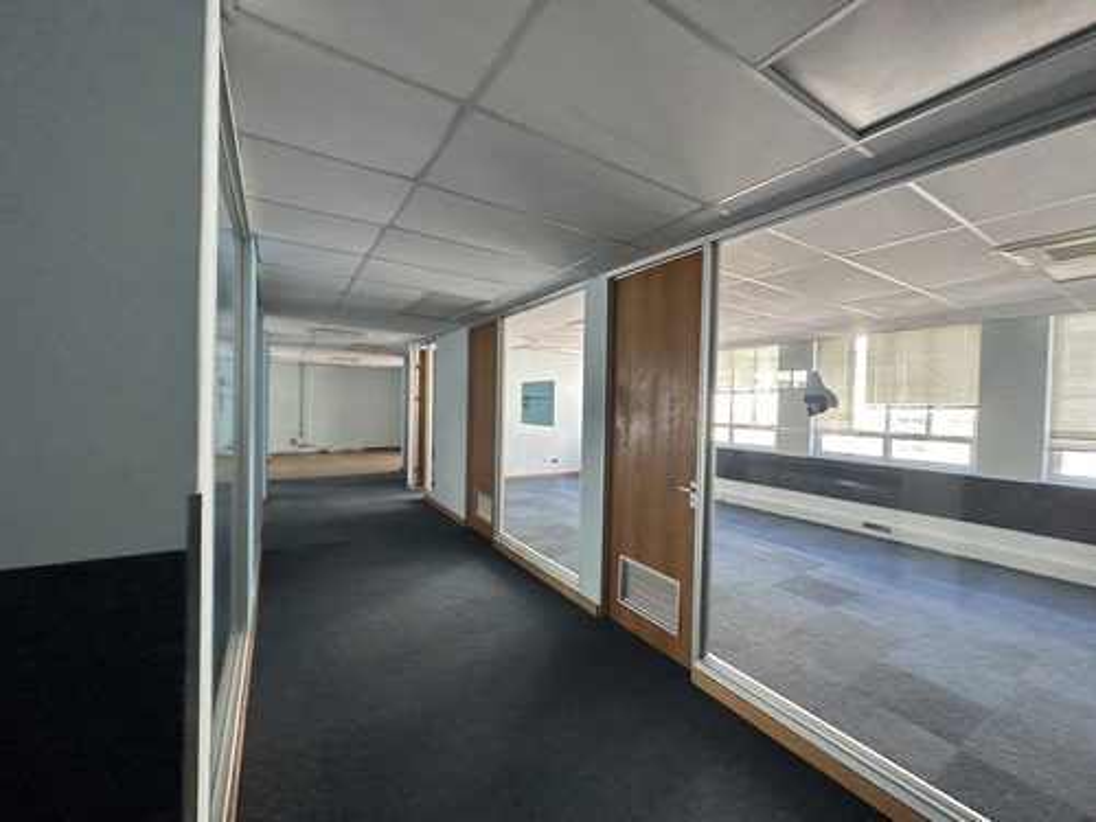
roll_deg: -2.7
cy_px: 411
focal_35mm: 14
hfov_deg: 102.1
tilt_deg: -4.0
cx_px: 548
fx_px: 443
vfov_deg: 85.7
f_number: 2.2
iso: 125
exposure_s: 1/99
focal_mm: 2.22
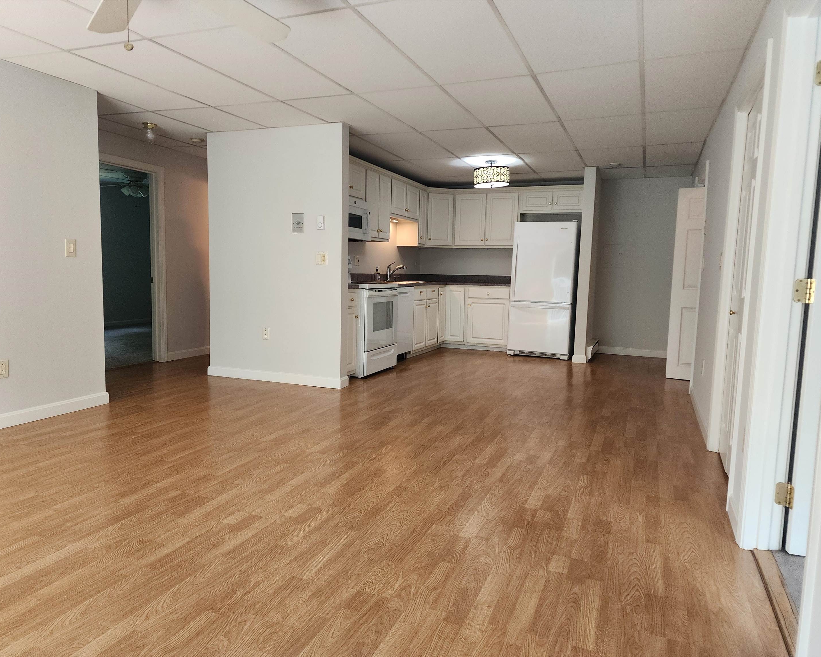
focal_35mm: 24
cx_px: 408
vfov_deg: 58.8
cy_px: 329
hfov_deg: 70.3
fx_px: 583
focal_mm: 6.4
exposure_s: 1/120
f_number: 1.8
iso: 200
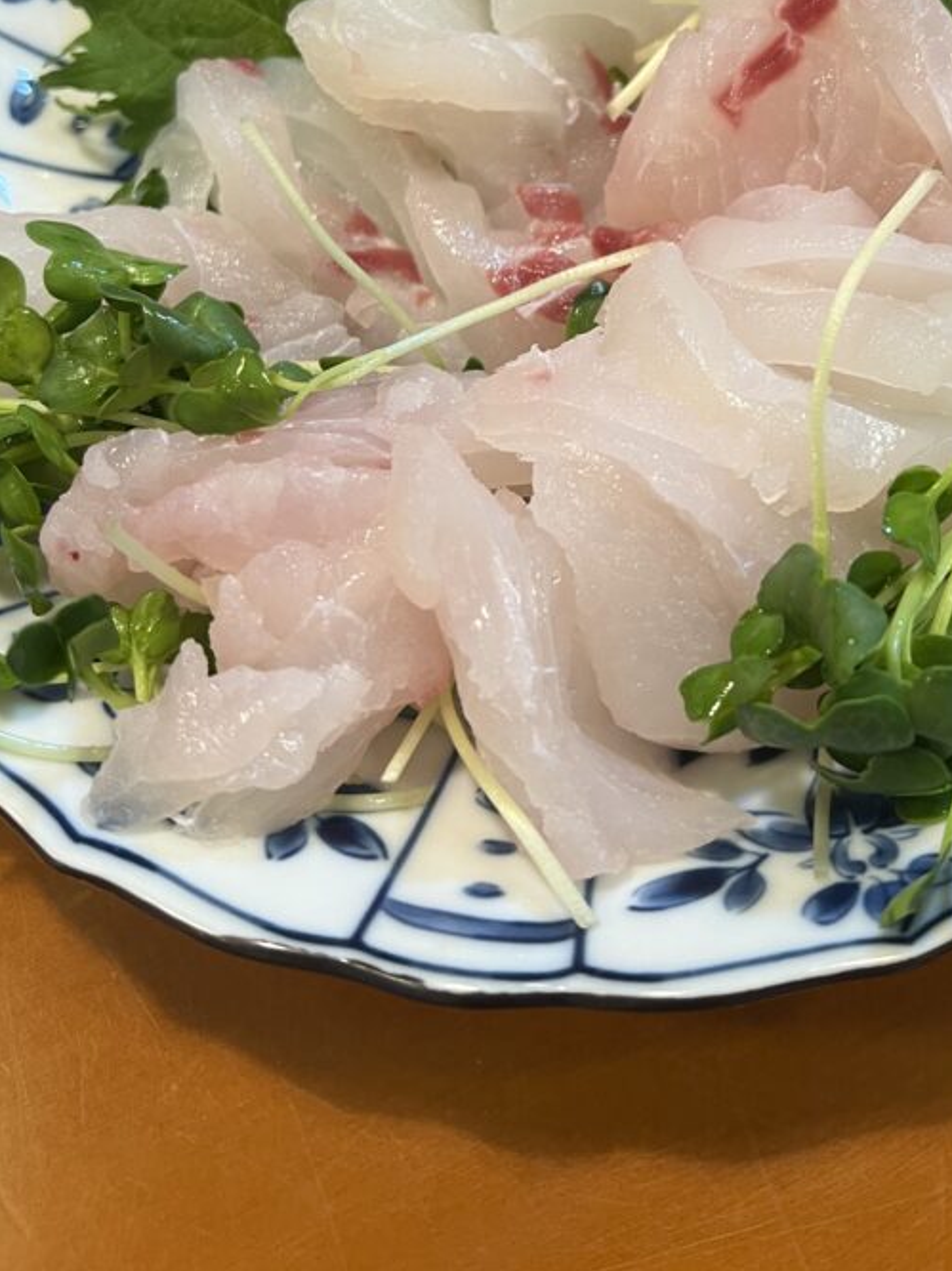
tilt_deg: -59.6
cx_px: 668
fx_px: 1468
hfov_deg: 35.4
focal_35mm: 40
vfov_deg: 45.0
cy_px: 298
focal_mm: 5.7
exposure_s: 1/71
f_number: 1.5
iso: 125
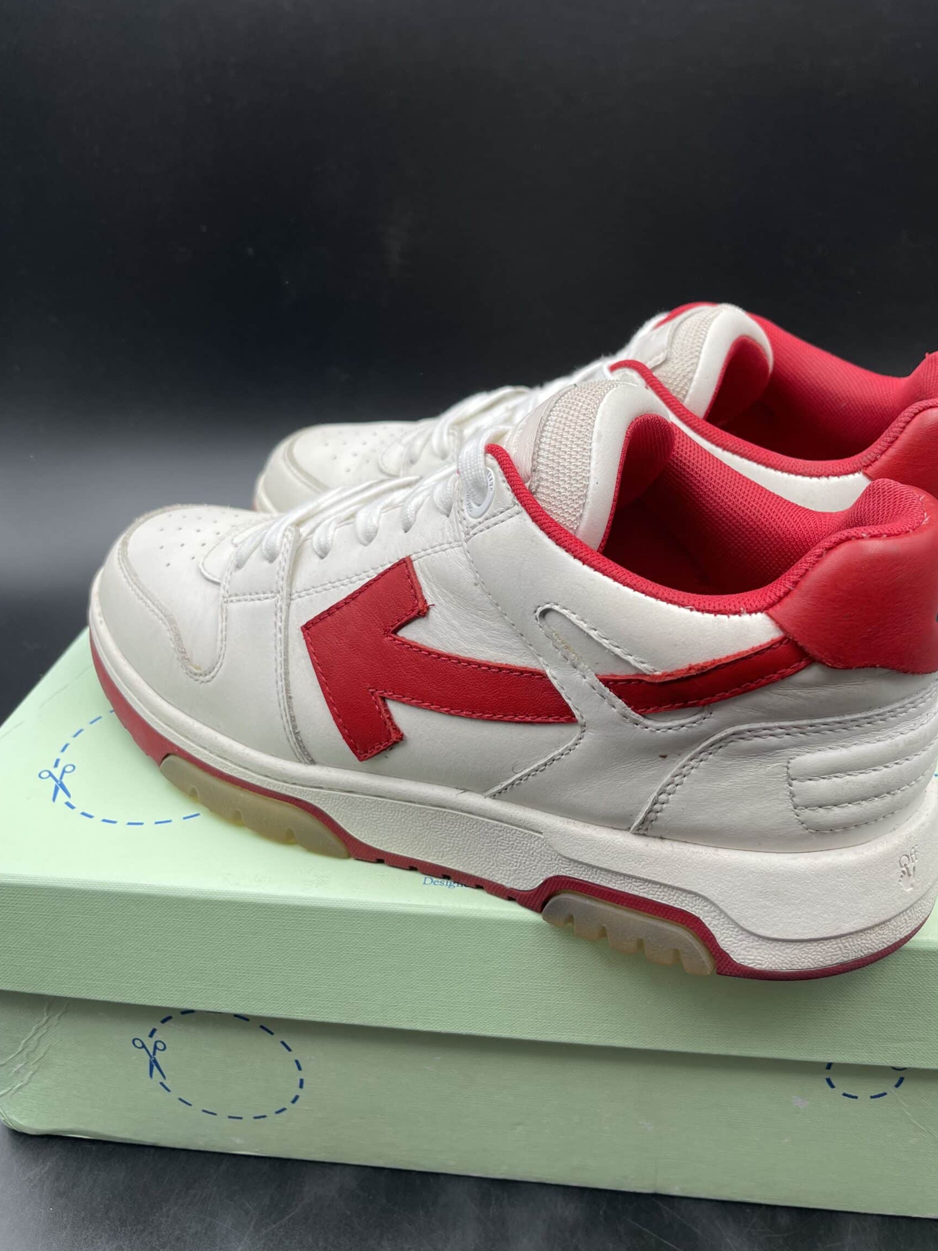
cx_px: 519
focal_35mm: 28
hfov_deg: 49.6
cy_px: 600
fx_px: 1012
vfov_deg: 63.4
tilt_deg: -32.5
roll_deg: +1.0
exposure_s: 1/358
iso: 50
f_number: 1.6
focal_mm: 5.1
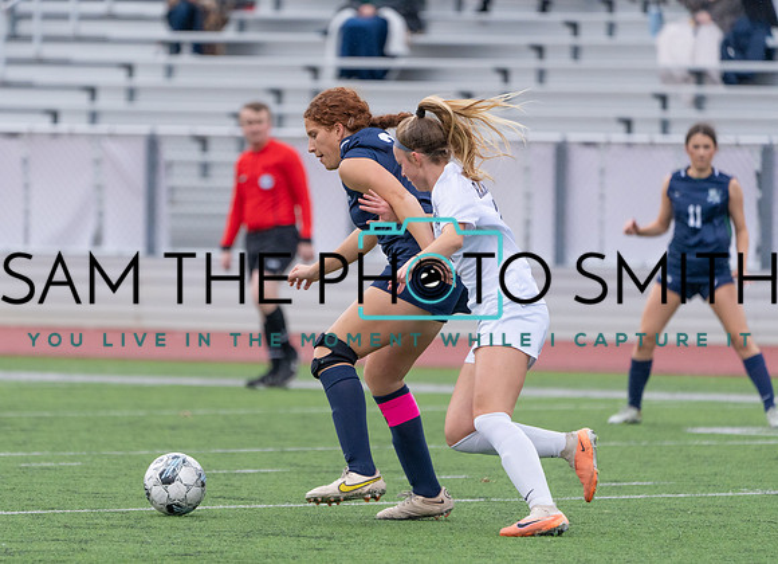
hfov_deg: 4.2
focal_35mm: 473
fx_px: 10496
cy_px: 314
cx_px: 307
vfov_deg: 3.1
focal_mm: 400
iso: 1600
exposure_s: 1/1250
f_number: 5.6
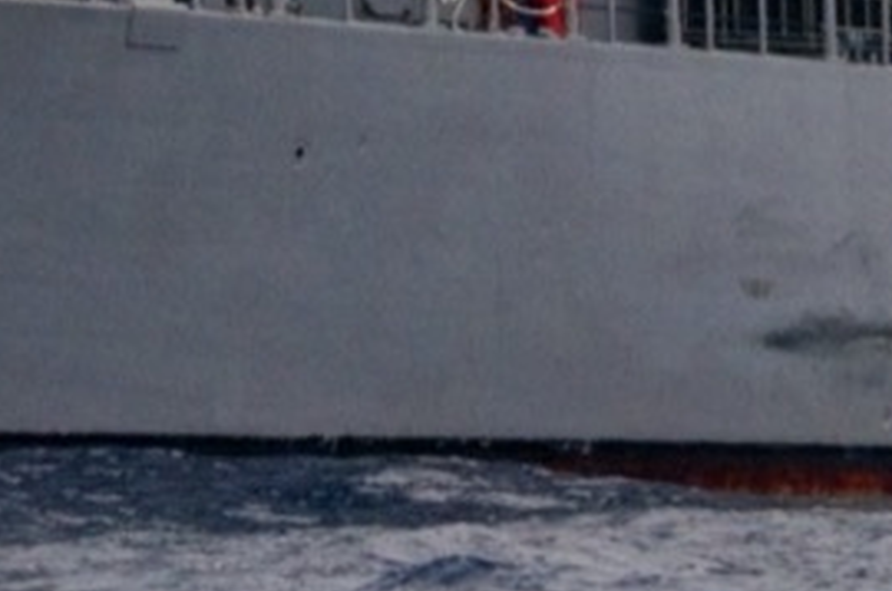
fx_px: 10537
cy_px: -667
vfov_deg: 3.2
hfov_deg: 4.8
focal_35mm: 426
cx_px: 466
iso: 640
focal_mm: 48
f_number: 5.6
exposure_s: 1/500
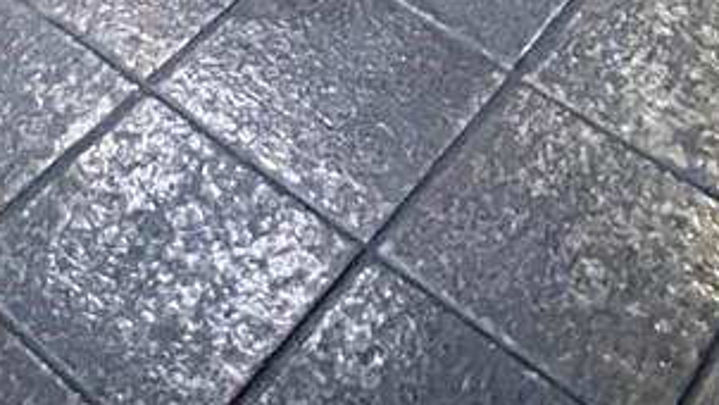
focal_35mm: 75
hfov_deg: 27.6
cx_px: 140
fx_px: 1430
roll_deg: -1.2
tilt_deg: -16.5
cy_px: -748
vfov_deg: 11.3
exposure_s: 1/24
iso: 2000
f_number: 1.8
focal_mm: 1.57
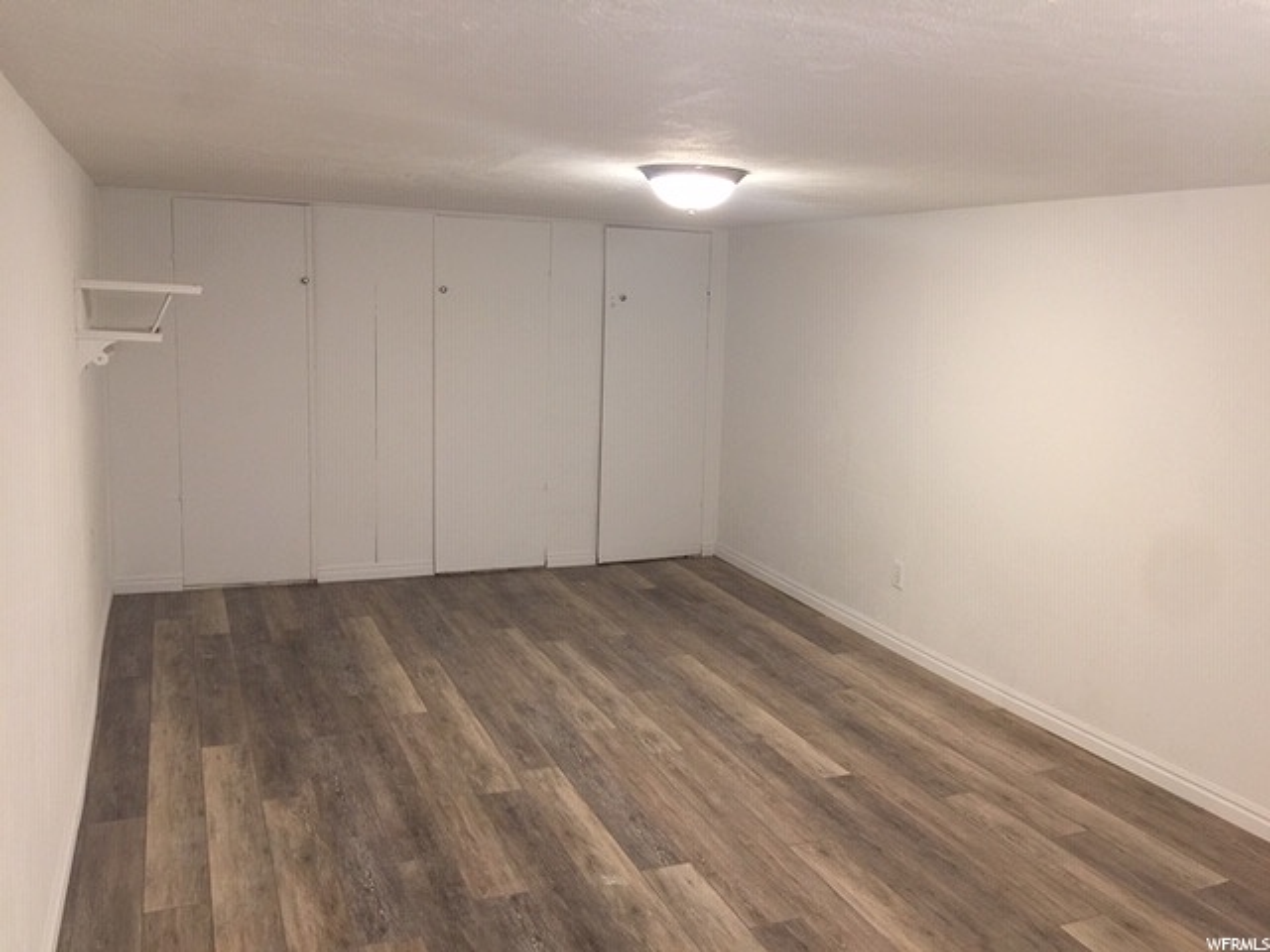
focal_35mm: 29
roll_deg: -2.0
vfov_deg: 48.2
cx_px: 635
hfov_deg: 61.7
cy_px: 476
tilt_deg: -8.6
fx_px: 1064
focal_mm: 4.15
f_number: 2.2
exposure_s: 1/15
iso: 40
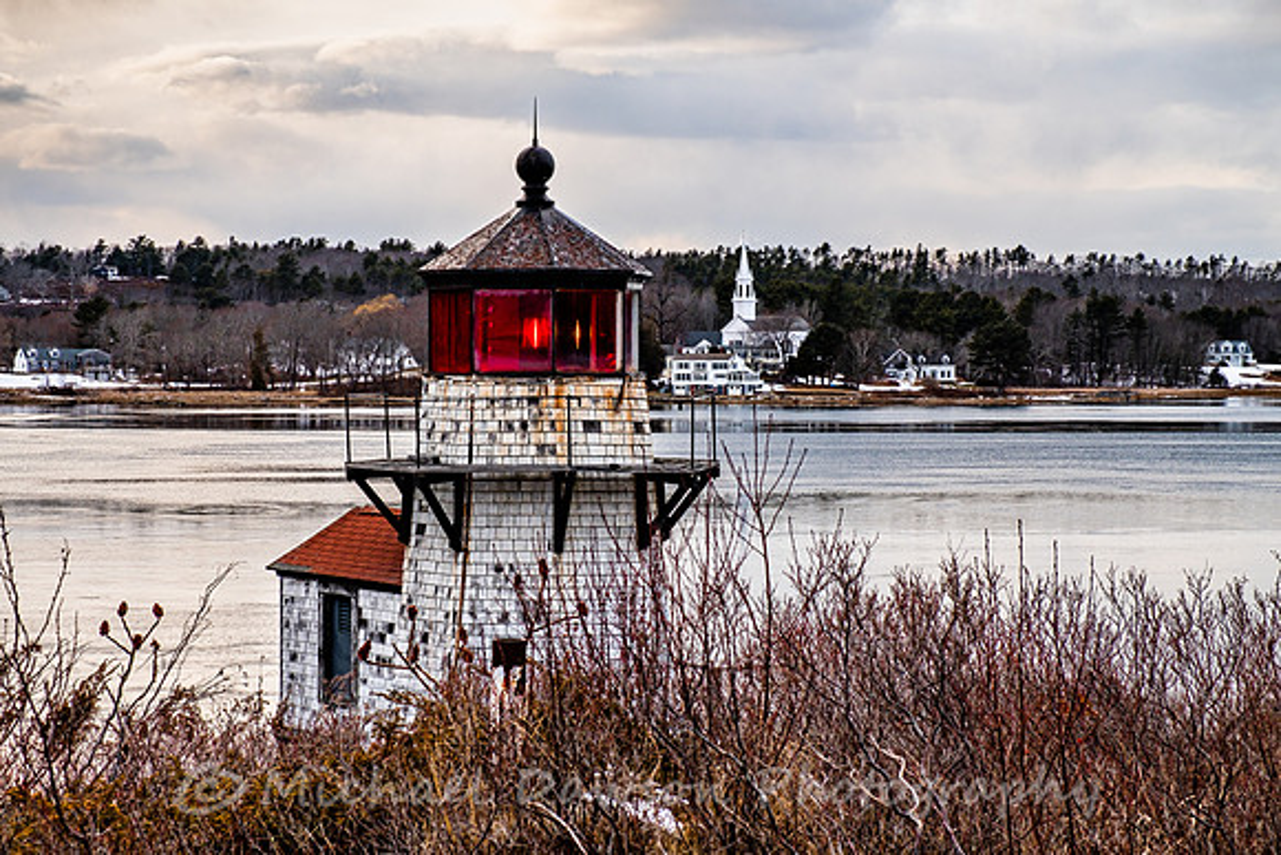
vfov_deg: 18.0
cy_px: 428
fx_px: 2705
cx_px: 640
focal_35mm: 76
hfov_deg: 26.6
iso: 320
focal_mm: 50.5
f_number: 10
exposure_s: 1/80
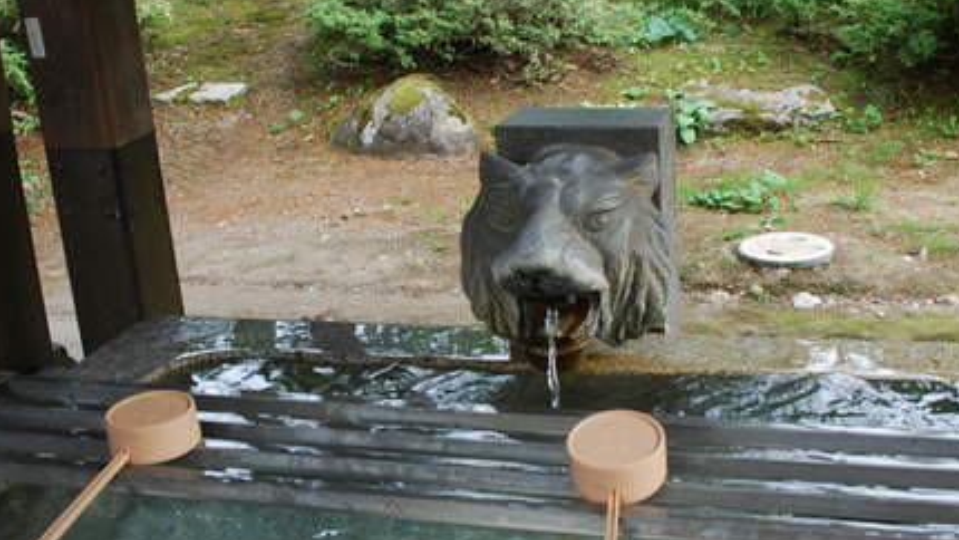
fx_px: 1368
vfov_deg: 22.3
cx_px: 544
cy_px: 281
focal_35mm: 54
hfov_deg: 38.6
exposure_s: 1/60
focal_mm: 23
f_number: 5
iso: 200
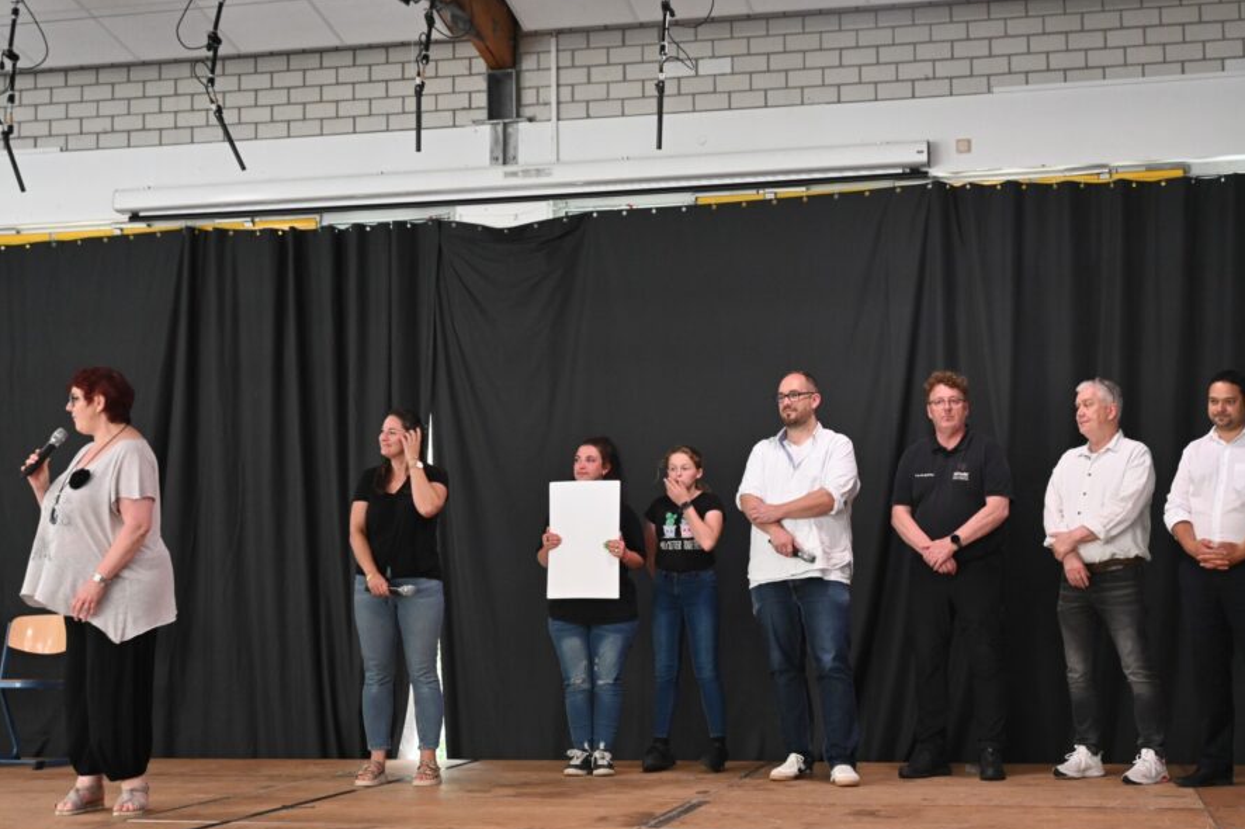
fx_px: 1798
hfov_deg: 38.2
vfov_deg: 26.0
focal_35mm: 52
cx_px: 673
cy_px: 430
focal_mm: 30
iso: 1600
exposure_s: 1/50
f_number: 4.8
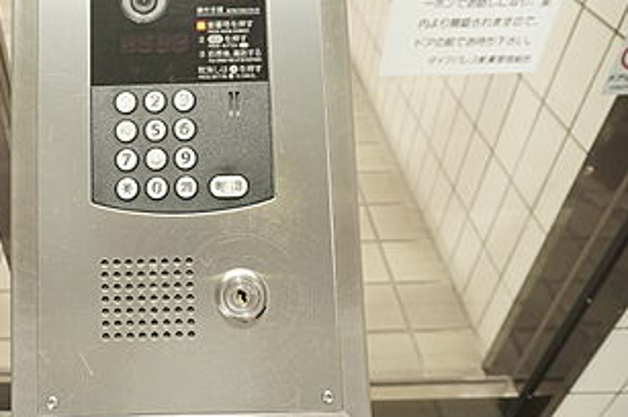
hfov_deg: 52.5
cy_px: 167
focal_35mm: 35
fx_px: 610
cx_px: 172
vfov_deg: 37.6
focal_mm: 16
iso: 2500
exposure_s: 1/60
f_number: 4.5
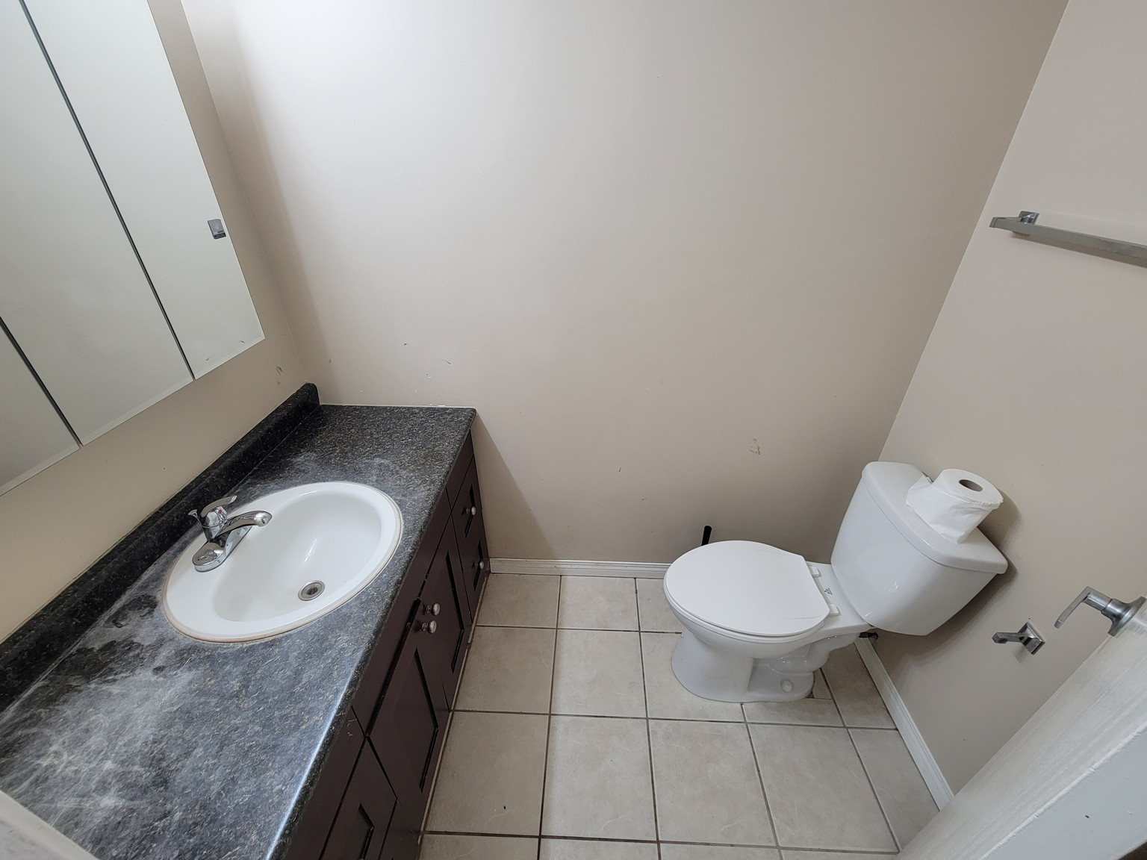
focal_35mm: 13
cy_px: 430
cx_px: 574
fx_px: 431
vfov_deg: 89.9
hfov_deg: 106.2
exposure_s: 1/60
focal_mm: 2.2
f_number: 2.2
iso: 100
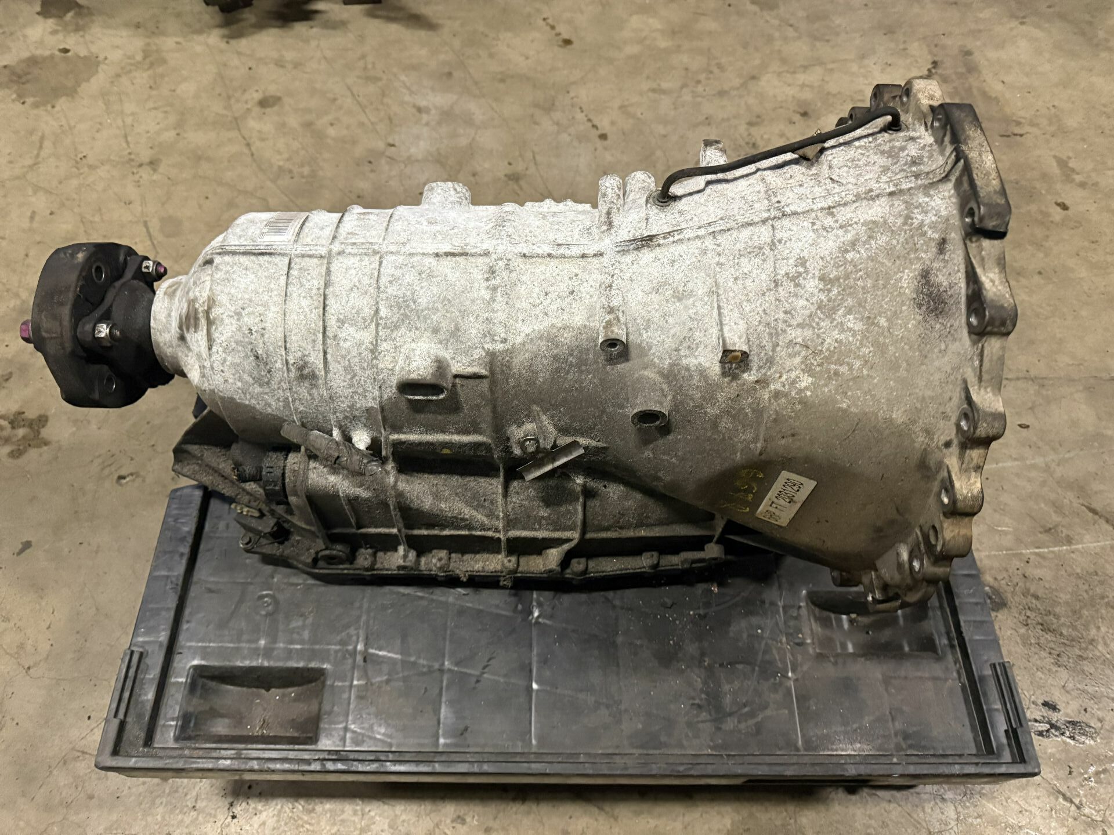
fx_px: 772
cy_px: 418
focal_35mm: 24
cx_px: 557
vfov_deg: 56.8
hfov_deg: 71.6
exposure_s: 1/45
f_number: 1.78
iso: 800
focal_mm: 6.76
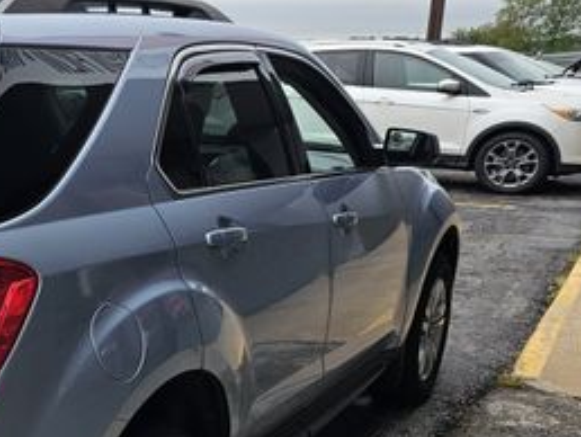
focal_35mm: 57
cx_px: -104
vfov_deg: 25.5
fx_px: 958
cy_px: 315
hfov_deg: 29.4
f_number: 1.7
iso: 10
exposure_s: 1/484
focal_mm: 6.3
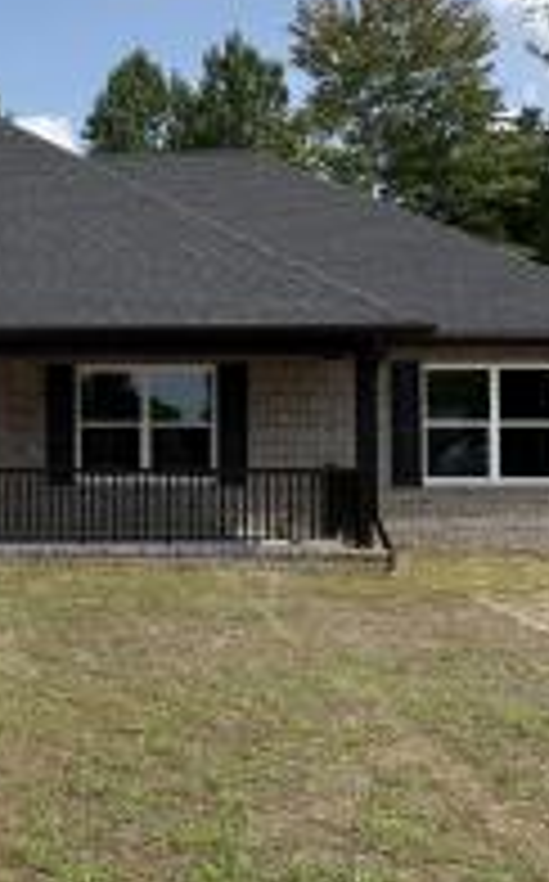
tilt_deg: +1.2
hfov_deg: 23.5
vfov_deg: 38.8
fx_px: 1249
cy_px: 387
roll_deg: +0.2
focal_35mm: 52
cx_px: -36
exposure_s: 1/5319
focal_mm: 6.76
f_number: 1.78
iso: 80
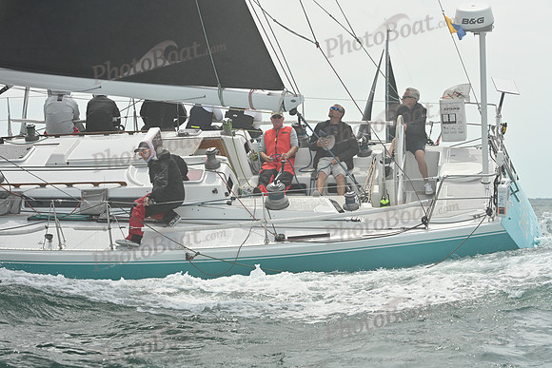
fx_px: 1411
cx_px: 276
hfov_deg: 22.1
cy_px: 184
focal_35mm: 92
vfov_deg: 14.9
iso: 320
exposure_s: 1/1250
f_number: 7.1
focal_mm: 92
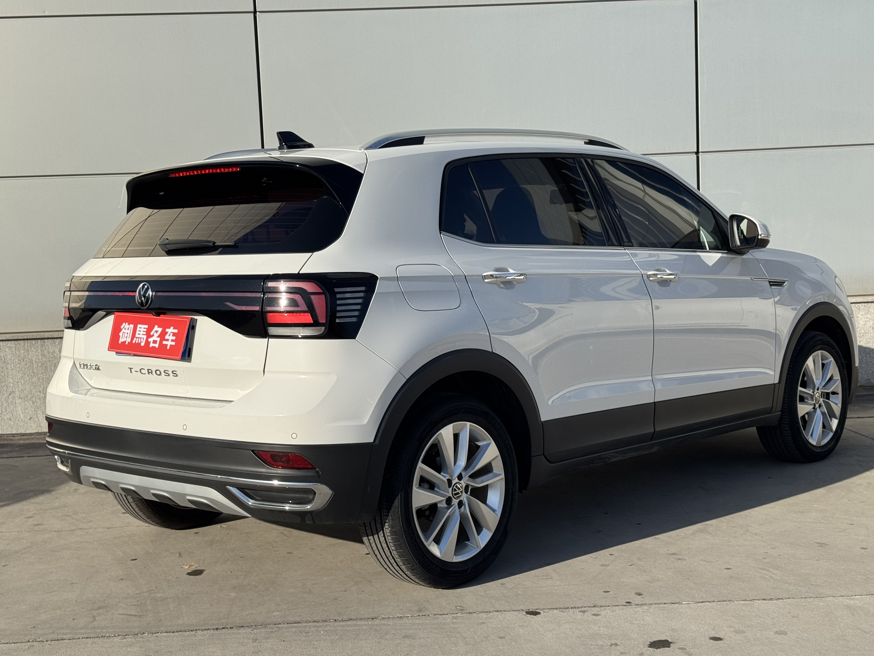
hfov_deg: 39.7
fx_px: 1212
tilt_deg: -4.1
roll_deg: +2.9
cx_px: 437
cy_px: 328
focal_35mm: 48
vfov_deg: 30.3
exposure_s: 1/6410
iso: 64
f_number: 1.78
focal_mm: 6.76
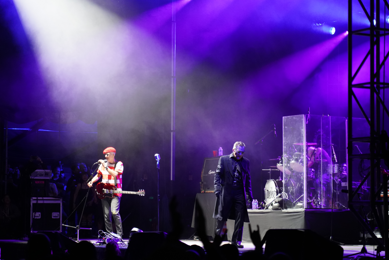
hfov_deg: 19.5
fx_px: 1134
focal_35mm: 105
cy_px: 130
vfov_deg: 13.0
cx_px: 194
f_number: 4
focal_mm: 105
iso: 6400
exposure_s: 1/160
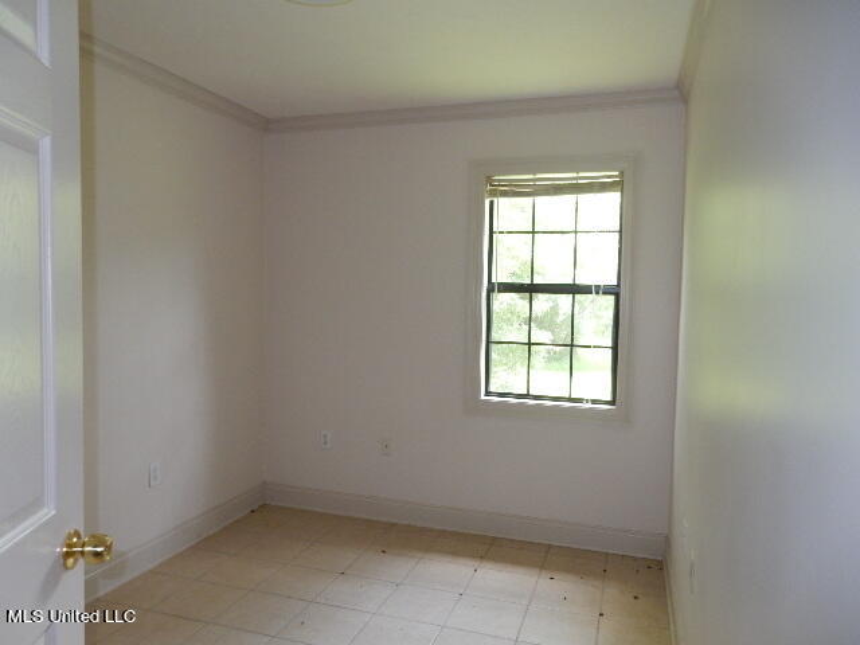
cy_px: 322
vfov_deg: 54.9
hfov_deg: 69.4
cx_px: 430
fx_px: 621
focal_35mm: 25
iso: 180
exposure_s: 1/30
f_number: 3.7
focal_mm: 4.5
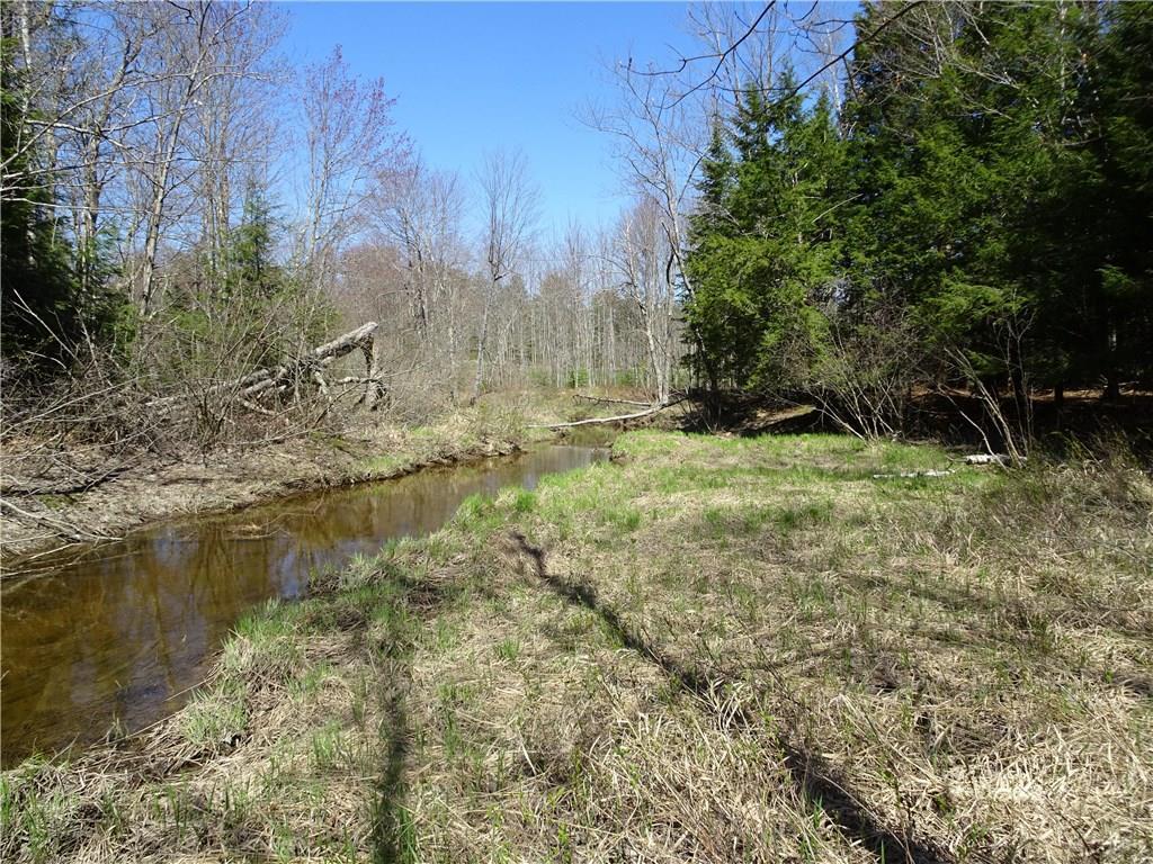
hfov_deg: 71.6
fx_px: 799
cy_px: 432
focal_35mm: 24
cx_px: 576
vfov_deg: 56.8
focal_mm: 4.1
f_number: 3.5
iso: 80
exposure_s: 1/640
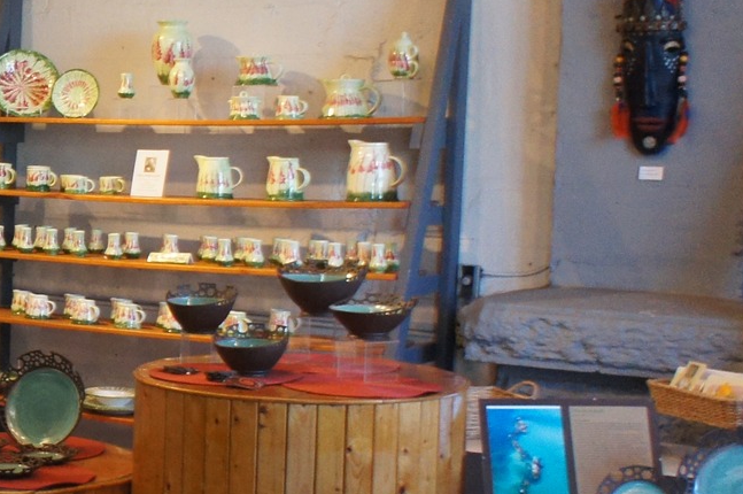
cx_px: -186
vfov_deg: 16.6
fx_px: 1691
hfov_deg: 22.5
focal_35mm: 82
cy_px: 260
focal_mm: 16
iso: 1250
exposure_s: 1/160
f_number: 4
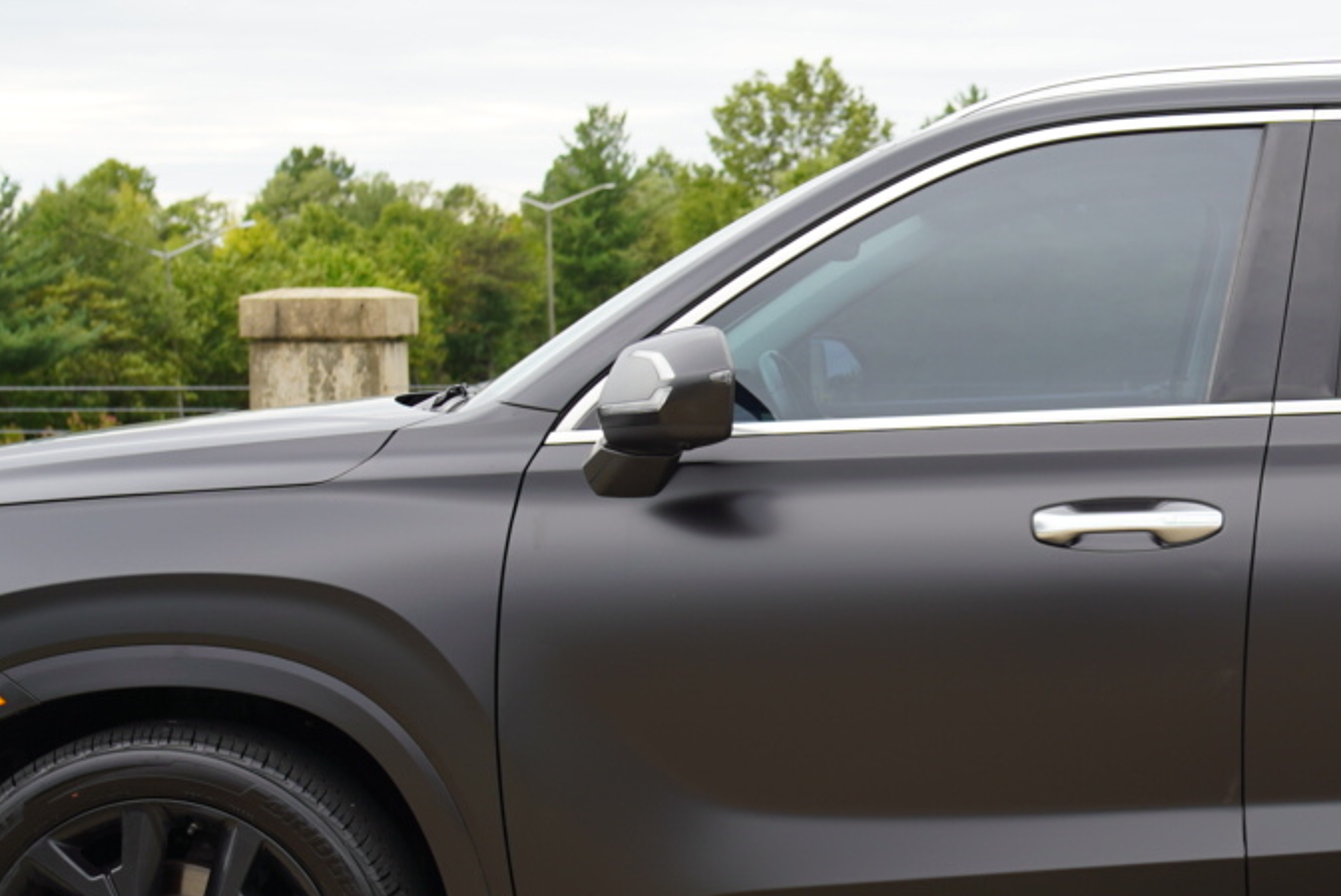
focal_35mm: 84
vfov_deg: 16.3
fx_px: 3132
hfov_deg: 23.5
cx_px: 1204
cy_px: 583
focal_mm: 35
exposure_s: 1/250
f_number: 5
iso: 100
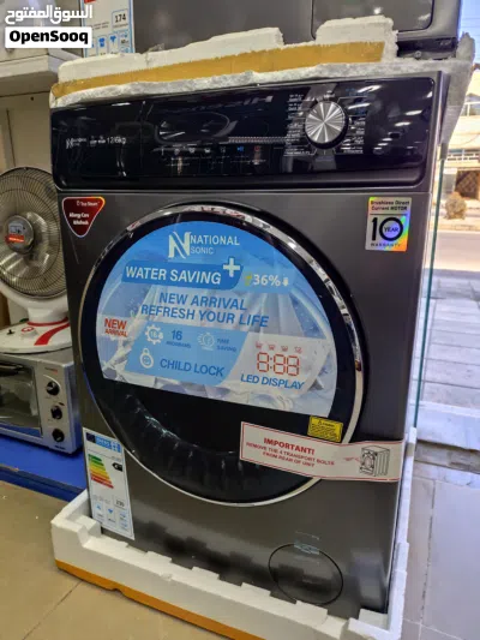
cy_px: 320
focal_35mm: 23
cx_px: 240
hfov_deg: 58.9
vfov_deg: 73.9
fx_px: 425
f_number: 1.65
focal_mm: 6.14
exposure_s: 1/25
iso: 64
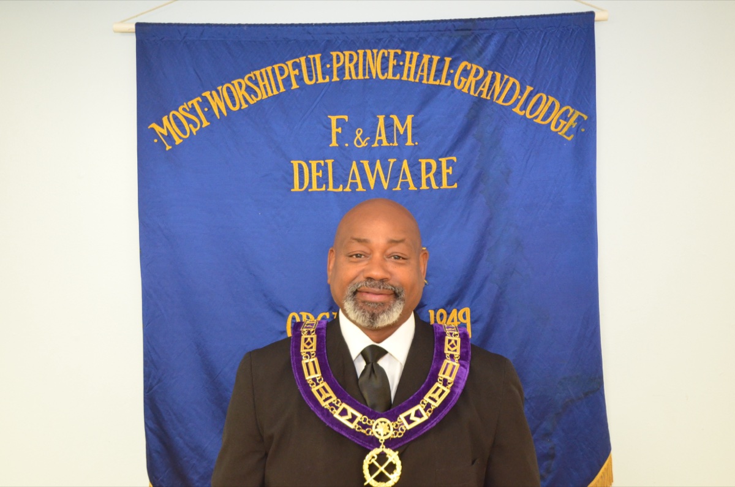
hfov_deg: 62.0
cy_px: 244
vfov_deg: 43.4
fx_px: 611
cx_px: 368
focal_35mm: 30
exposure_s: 1/60
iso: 2200
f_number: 4.2
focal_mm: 20
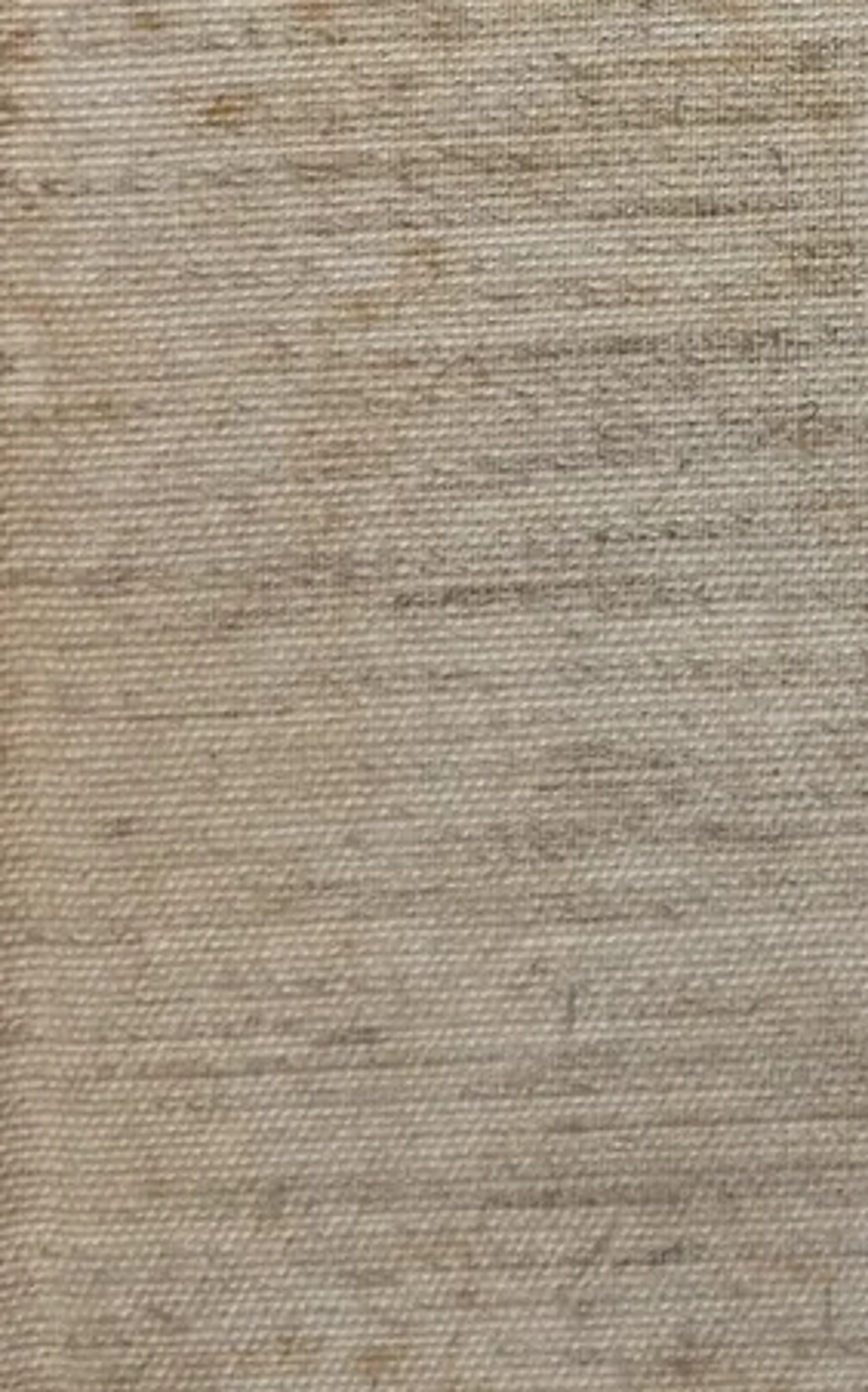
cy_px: -425
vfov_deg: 17.1
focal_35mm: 115
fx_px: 4358
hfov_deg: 10.8
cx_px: 1431
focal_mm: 6.76
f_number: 1.78
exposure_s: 1/60
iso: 250
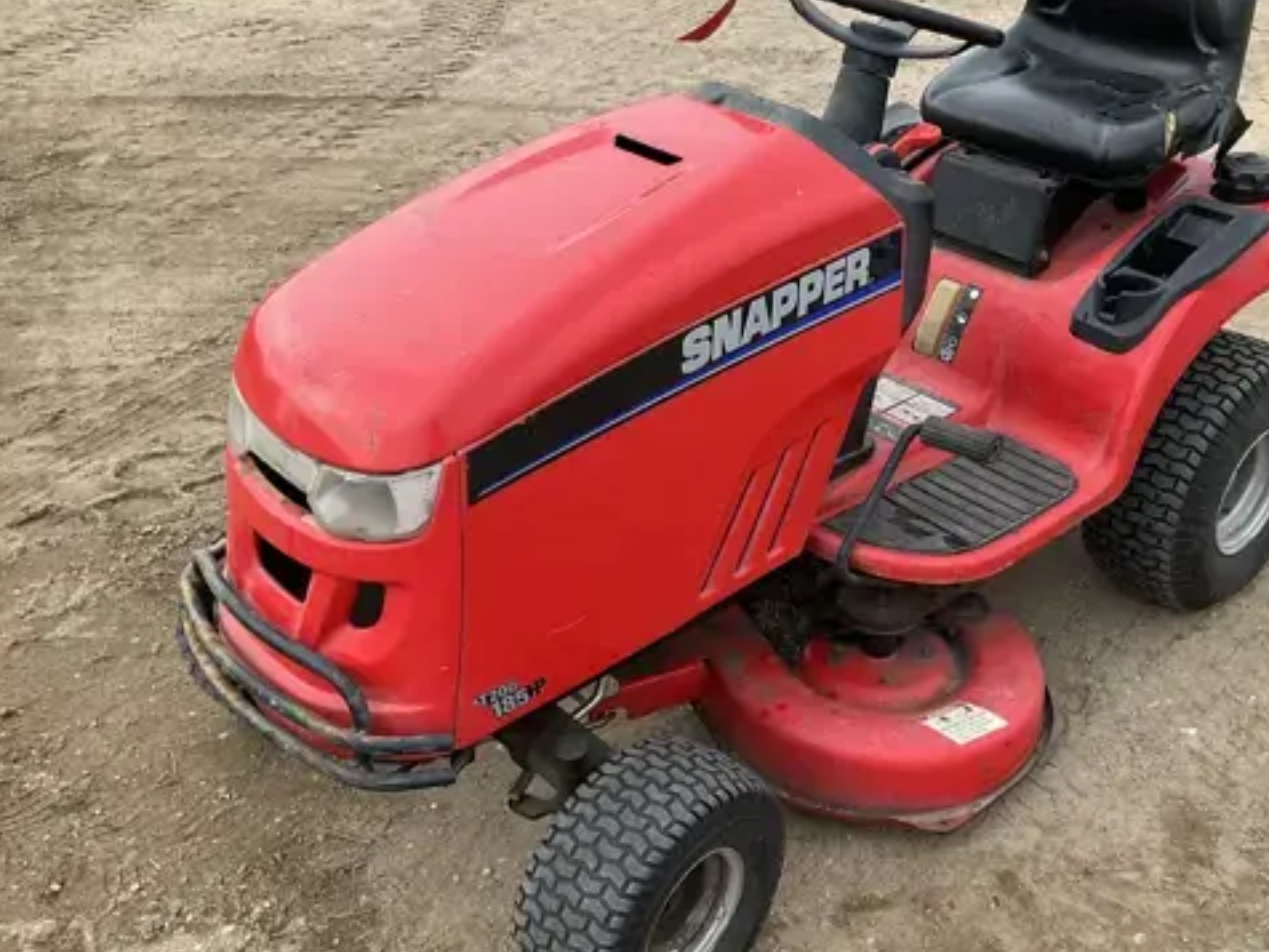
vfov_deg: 36.8
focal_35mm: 39
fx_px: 1430
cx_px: 792
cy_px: 483
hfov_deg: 47.4
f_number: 1.8
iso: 25
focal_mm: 3
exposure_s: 1/534
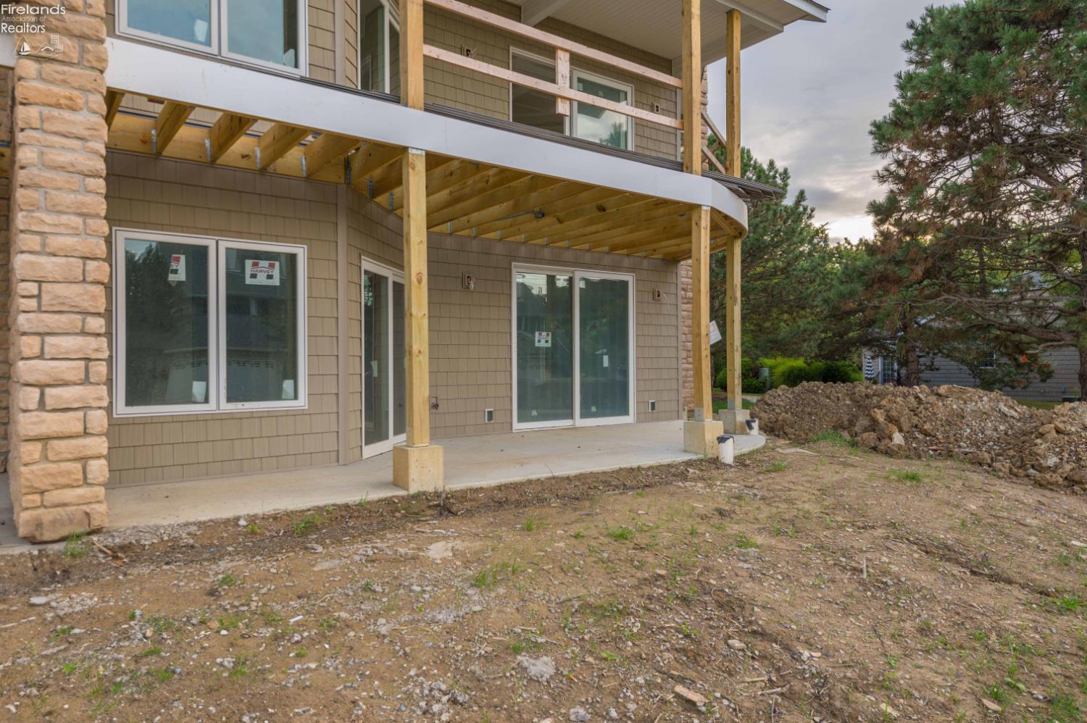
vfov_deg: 53.1
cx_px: 544
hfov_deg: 73.8
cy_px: 362
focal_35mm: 24
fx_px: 724
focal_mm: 24
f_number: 8
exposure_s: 1/80
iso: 200
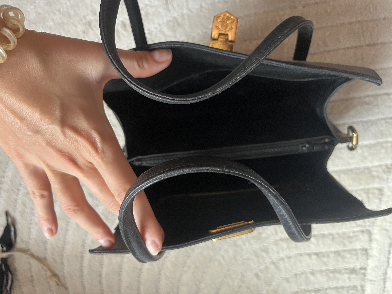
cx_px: 196
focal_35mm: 26
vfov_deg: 53.1
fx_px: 294
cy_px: 147
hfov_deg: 67.3
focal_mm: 5.1
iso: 250
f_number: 1.6
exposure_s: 1/50
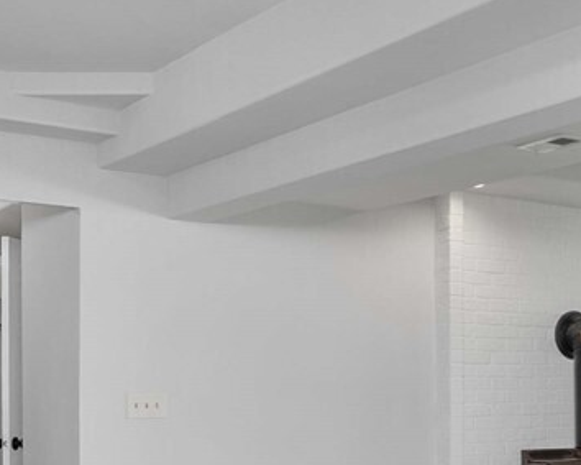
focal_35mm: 63
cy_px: 465
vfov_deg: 23.2
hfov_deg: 26.2
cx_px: 726
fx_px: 1083
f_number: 7.1
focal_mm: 14
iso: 1000
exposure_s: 1/10
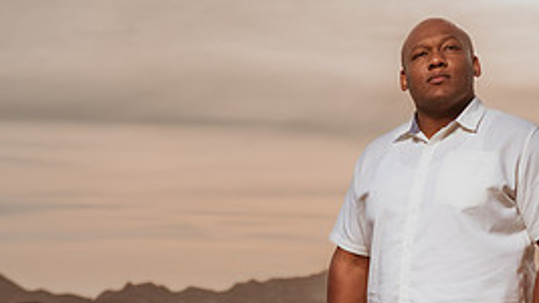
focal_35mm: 81
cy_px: 368
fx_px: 1157
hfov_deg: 26.2
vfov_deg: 14.4
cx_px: 240
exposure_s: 1/8000
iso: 80
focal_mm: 35
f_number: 1.8
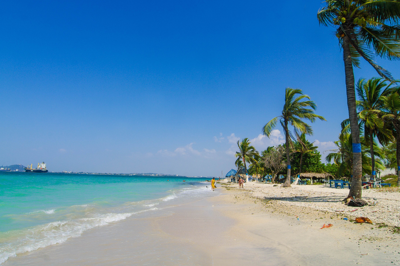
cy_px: 133
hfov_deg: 84.0
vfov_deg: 61.8
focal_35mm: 20
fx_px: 222
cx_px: 191
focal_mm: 12
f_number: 8
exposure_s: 1/500
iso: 100
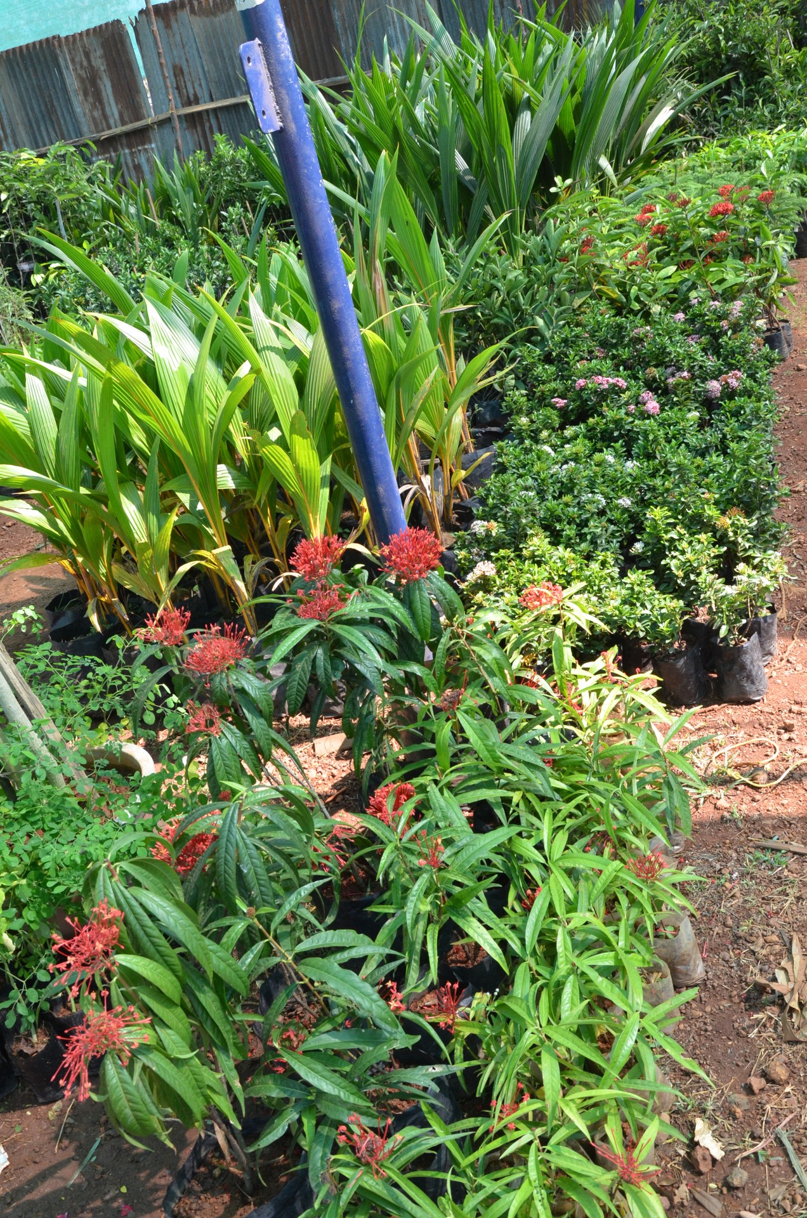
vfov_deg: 57.3
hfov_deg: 39.8
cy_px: 609
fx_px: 1114
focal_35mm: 33
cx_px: 404
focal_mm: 22
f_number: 11
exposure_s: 1/250
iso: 1000
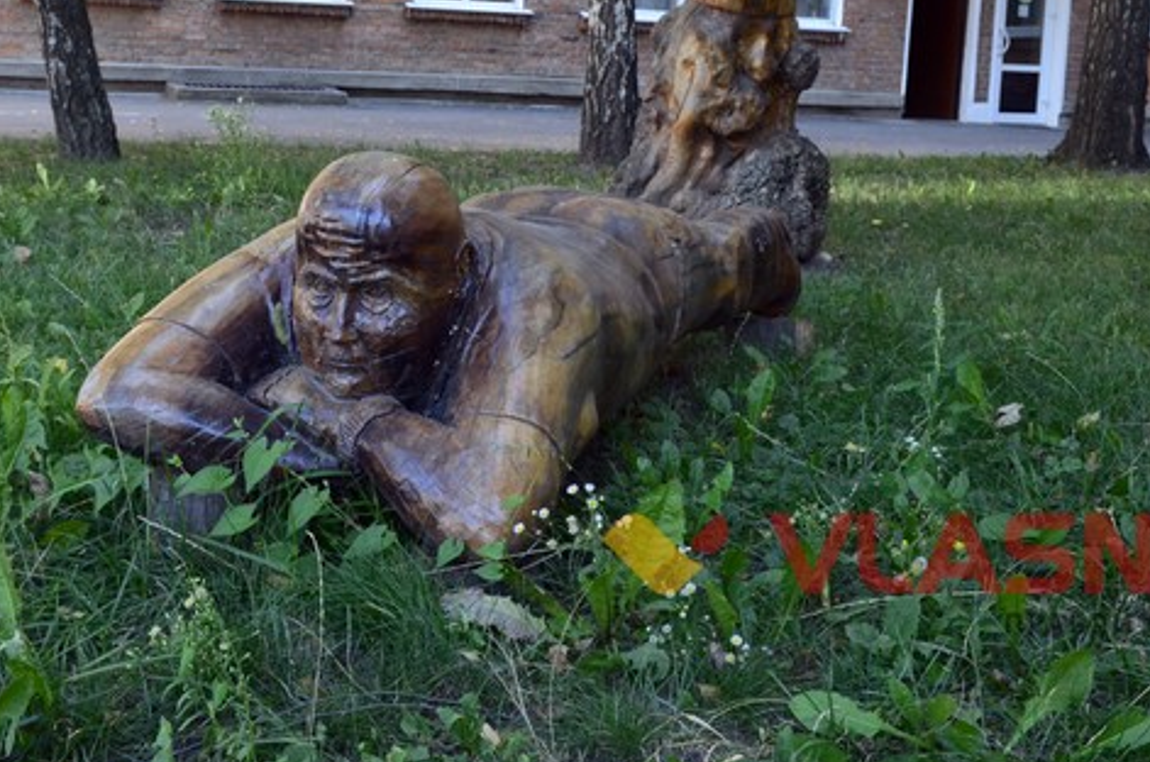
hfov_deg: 40.2
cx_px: 454
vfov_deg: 27.2
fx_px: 1562
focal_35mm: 49
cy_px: 226
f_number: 10
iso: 400
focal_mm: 22
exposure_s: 1/50
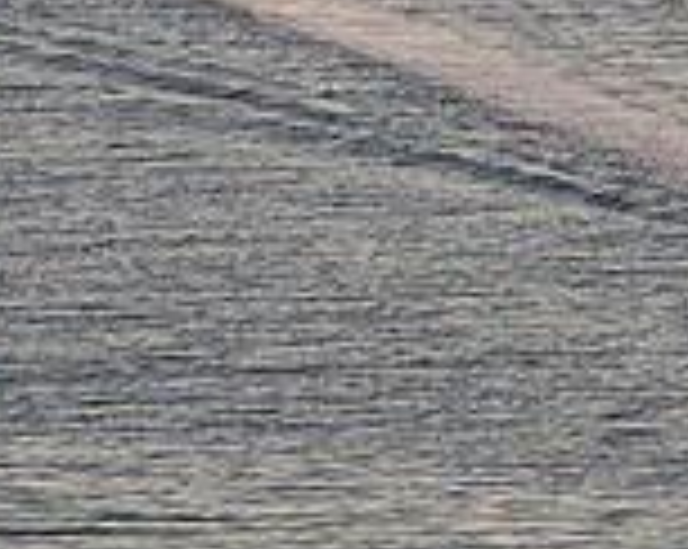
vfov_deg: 2.2
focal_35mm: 706
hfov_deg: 2.7
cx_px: 1078
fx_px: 14357
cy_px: -433
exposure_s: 1/500
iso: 200
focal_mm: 135
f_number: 8
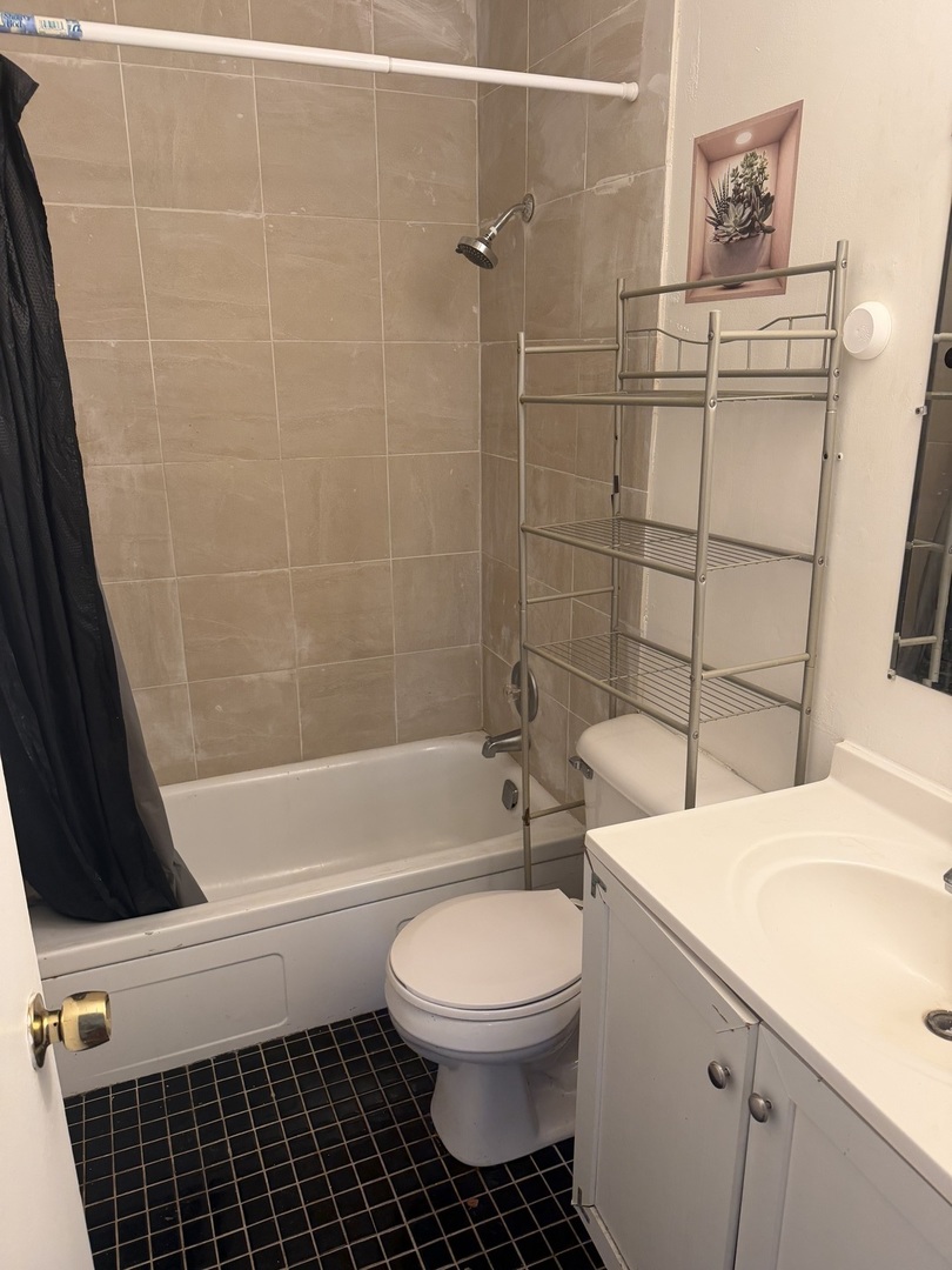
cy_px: 635
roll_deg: -0.3
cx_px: 476
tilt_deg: -19.5
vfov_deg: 71.6
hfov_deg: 56.8
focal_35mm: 24
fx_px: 880
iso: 200
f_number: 1.78
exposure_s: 1/120
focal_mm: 6.76
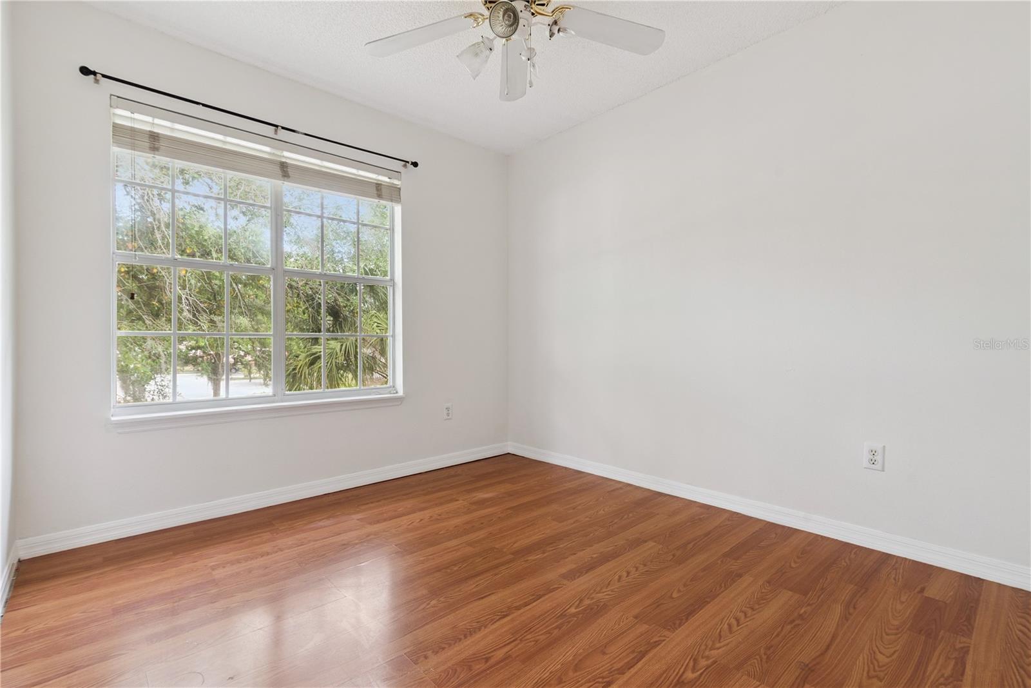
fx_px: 458
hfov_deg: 96.7
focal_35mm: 16
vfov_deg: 73.8
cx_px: 516
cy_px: 344
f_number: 8
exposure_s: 1/20
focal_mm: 16
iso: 250
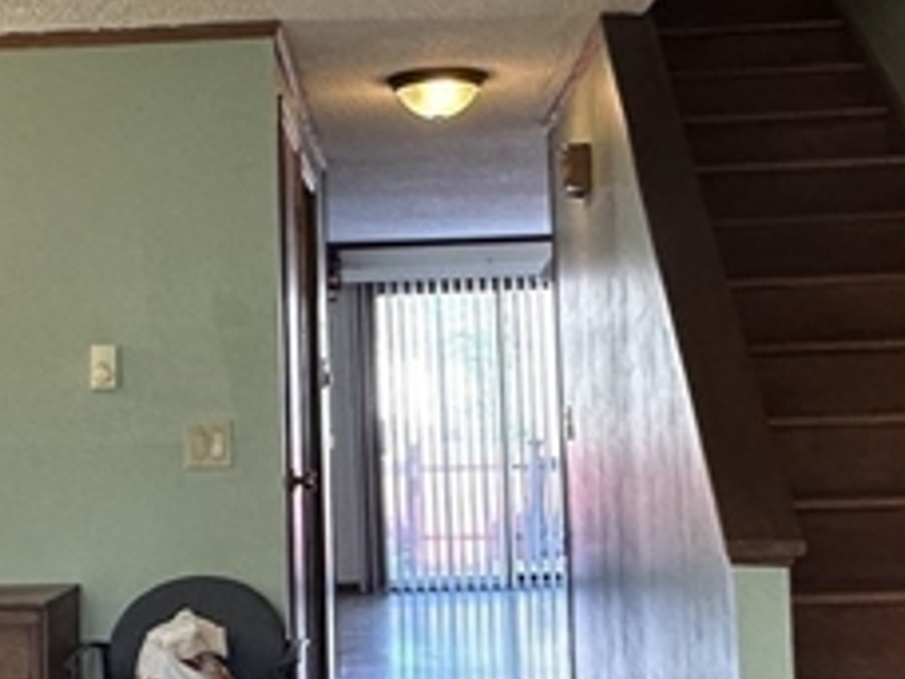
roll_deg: +2.1
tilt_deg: +3.2
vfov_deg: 23.3
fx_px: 1647
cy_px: 314
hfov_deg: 30.5
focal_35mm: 63
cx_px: 306
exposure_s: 1/120
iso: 160
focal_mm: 2.22
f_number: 2.2
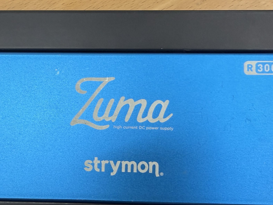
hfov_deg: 47.4
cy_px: 120
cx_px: 103
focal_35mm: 39
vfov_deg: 36.7
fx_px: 308
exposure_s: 1/121
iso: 320
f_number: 2.2
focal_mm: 2.22
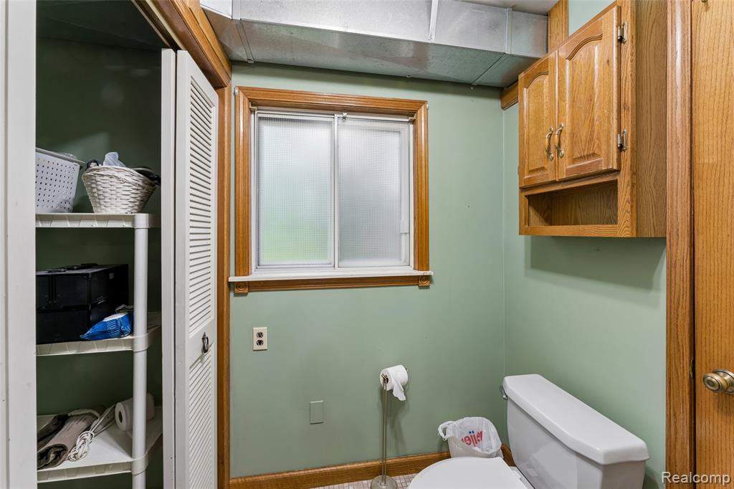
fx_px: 304
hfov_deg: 100.8
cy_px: 244
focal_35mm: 15
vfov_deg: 77.7
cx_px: 367
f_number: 13
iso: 400
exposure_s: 1/3.33
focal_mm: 14.9
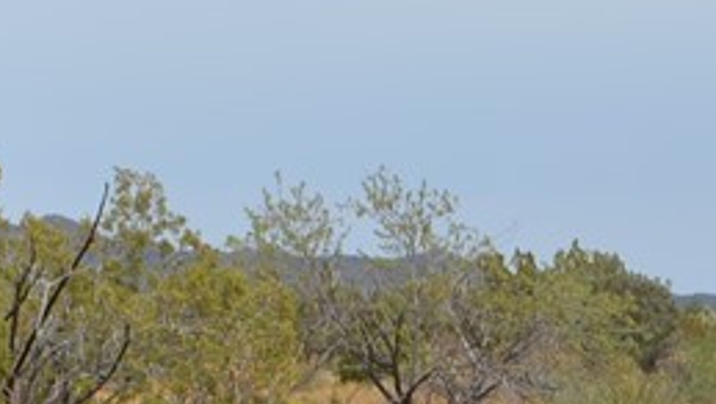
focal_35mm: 184
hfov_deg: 11.6
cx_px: 91
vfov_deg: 6.5
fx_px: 3495
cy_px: 744
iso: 100
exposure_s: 1/250
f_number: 8
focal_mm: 28
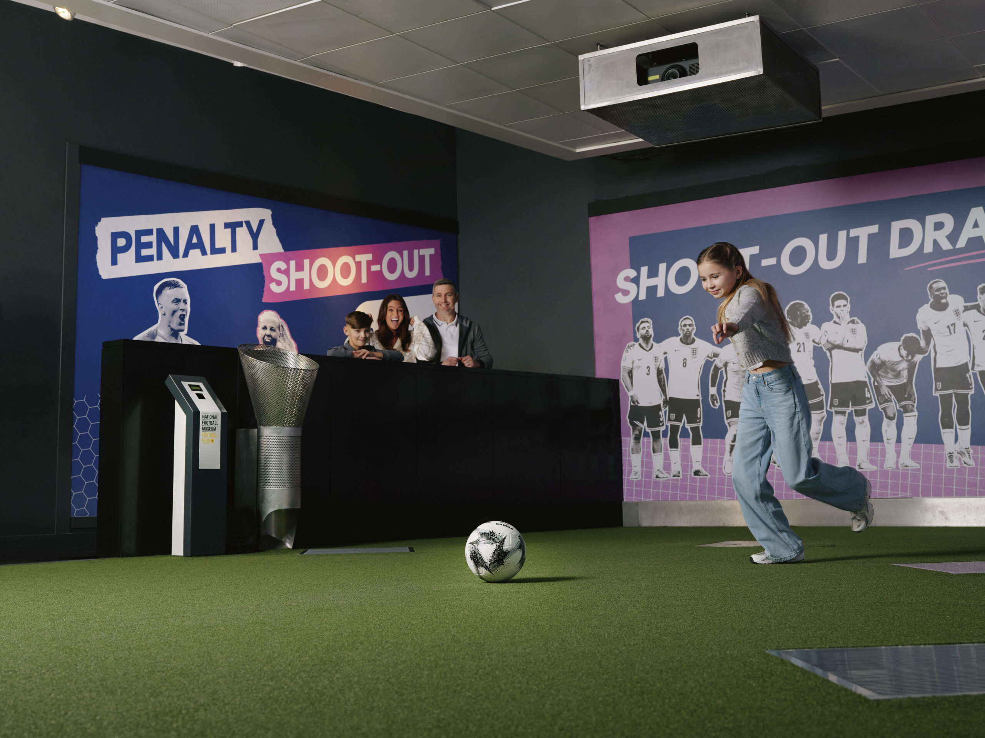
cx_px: 492
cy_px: 369
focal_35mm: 36
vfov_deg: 39.7
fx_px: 1024
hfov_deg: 51.4
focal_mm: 45.9
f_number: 5.6
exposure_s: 1/125
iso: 2000
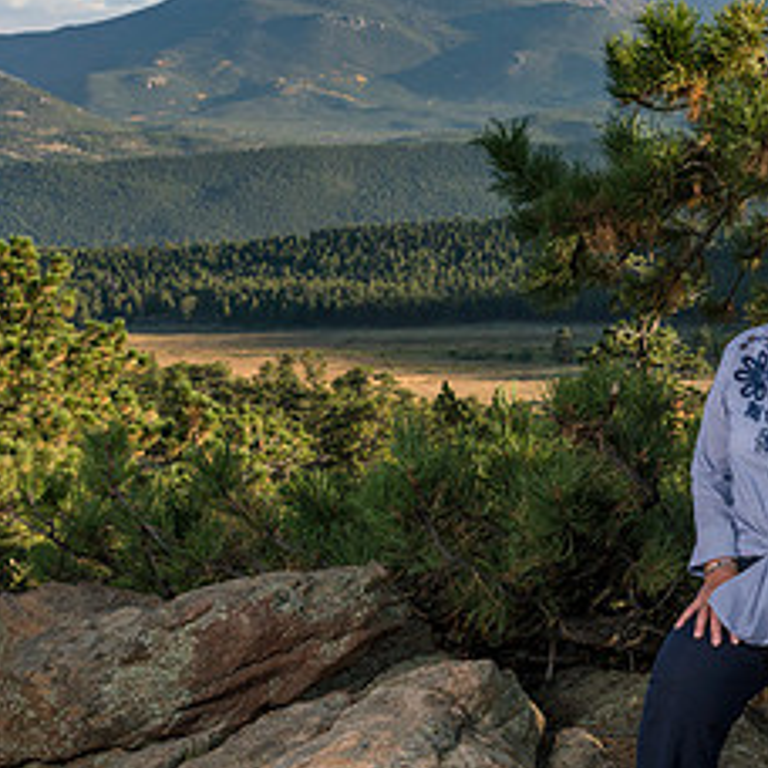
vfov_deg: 26.5
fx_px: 1632
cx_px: 758
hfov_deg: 25.3
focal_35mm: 65
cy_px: 429
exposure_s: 1/250
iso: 100
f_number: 7.1
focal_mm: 30
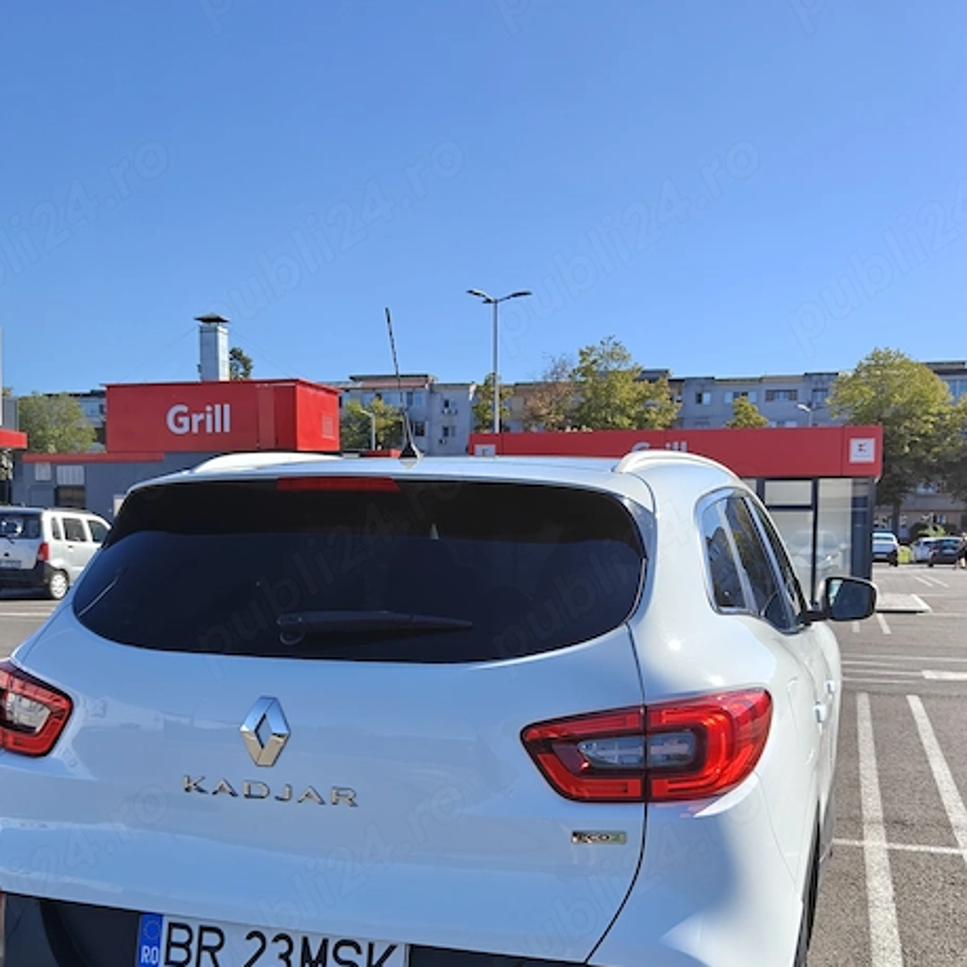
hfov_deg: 44.9
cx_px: 476
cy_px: 632
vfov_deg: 44.4
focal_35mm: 37
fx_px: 1169
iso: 80
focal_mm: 5.59
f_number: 1.8
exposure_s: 1/2304
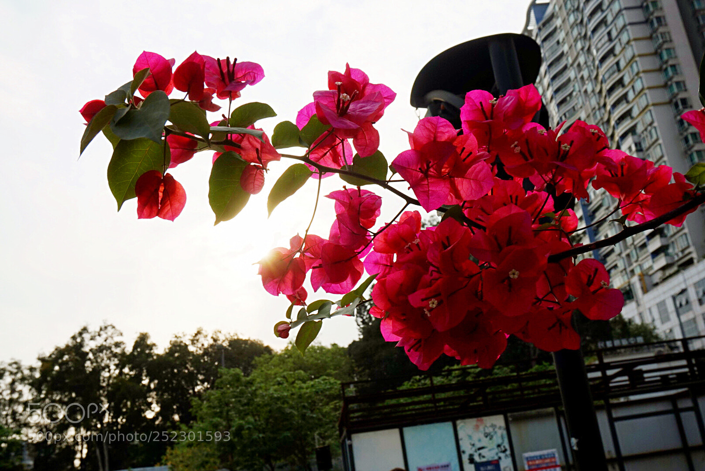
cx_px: 352
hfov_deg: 51.3
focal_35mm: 38
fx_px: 735
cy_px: 236
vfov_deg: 35.5
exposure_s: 1/125
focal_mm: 25
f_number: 11
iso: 100
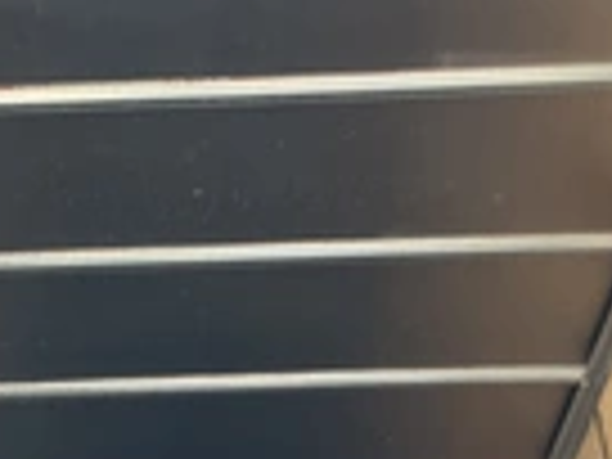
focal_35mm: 85
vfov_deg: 17.3
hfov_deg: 22.7
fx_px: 1503
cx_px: 122
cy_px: 328
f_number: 1.8
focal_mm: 3
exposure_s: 1/73
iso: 64
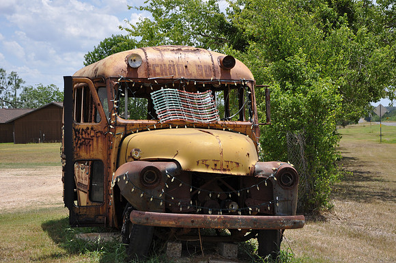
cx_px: 198
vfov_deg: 15.7
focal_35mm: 87
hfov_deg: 23.4
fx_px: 956
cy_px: 132
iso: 200
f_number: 7.1
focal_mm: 58
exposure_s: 1/200
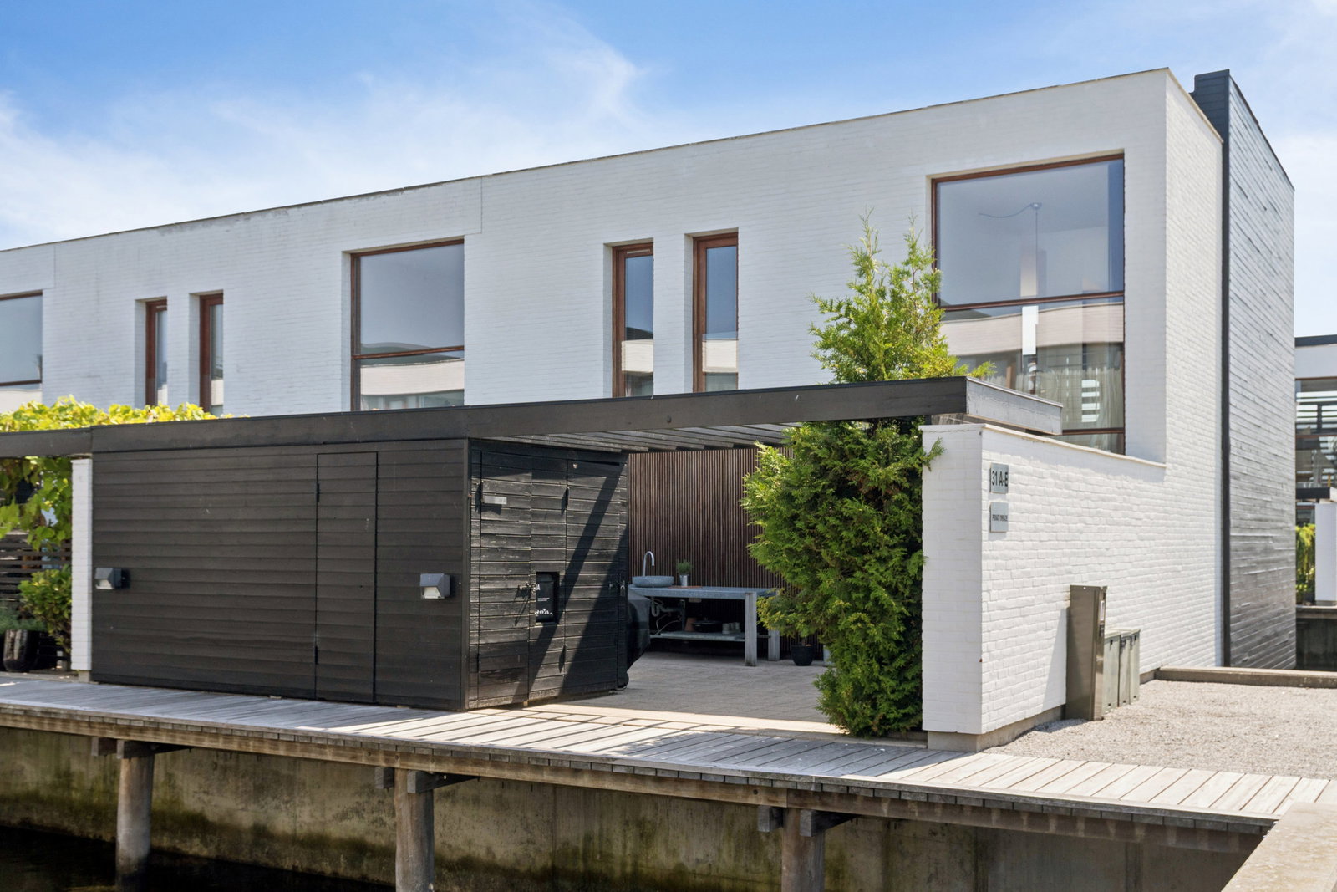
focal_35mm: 36
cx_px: 668
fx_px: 1337
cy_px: 446
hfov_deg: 53.1
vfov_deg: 36.9
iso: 200
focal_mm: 24
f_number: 7.1
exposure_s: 1/320
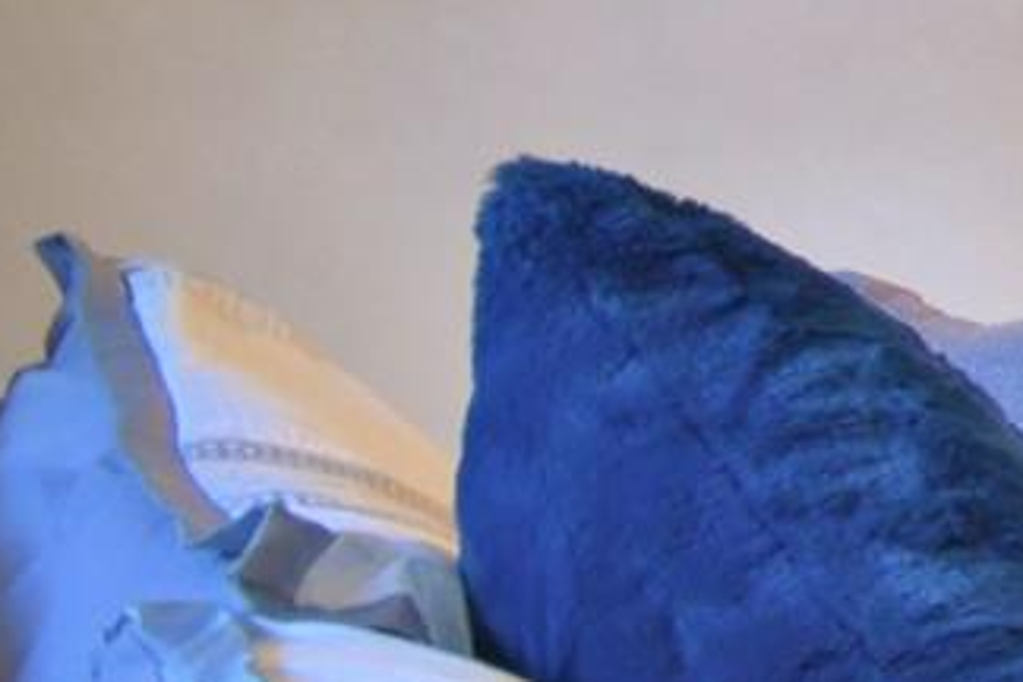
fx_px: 2103
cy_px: -117
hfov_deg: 15.1
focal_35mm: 74
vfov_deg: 17.6
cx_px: 2466
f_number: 4.5
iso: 400
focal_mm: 10
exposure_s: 1/40
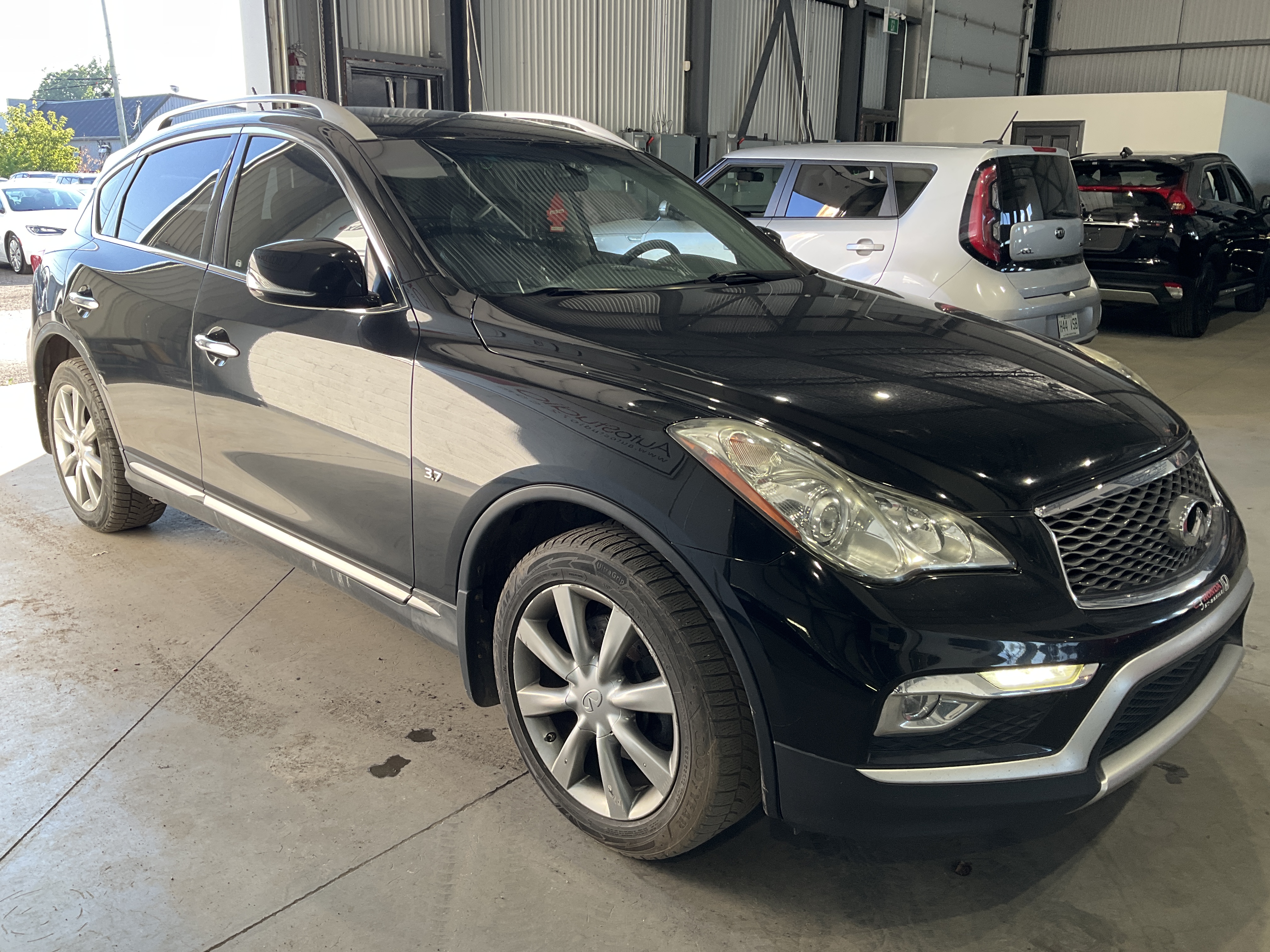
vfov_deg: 48.2
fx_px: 1064
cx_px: 635
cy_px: 476
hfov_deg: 61.7
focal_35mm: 29
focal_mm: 3
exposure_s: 1/122
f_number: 1.8
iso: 40
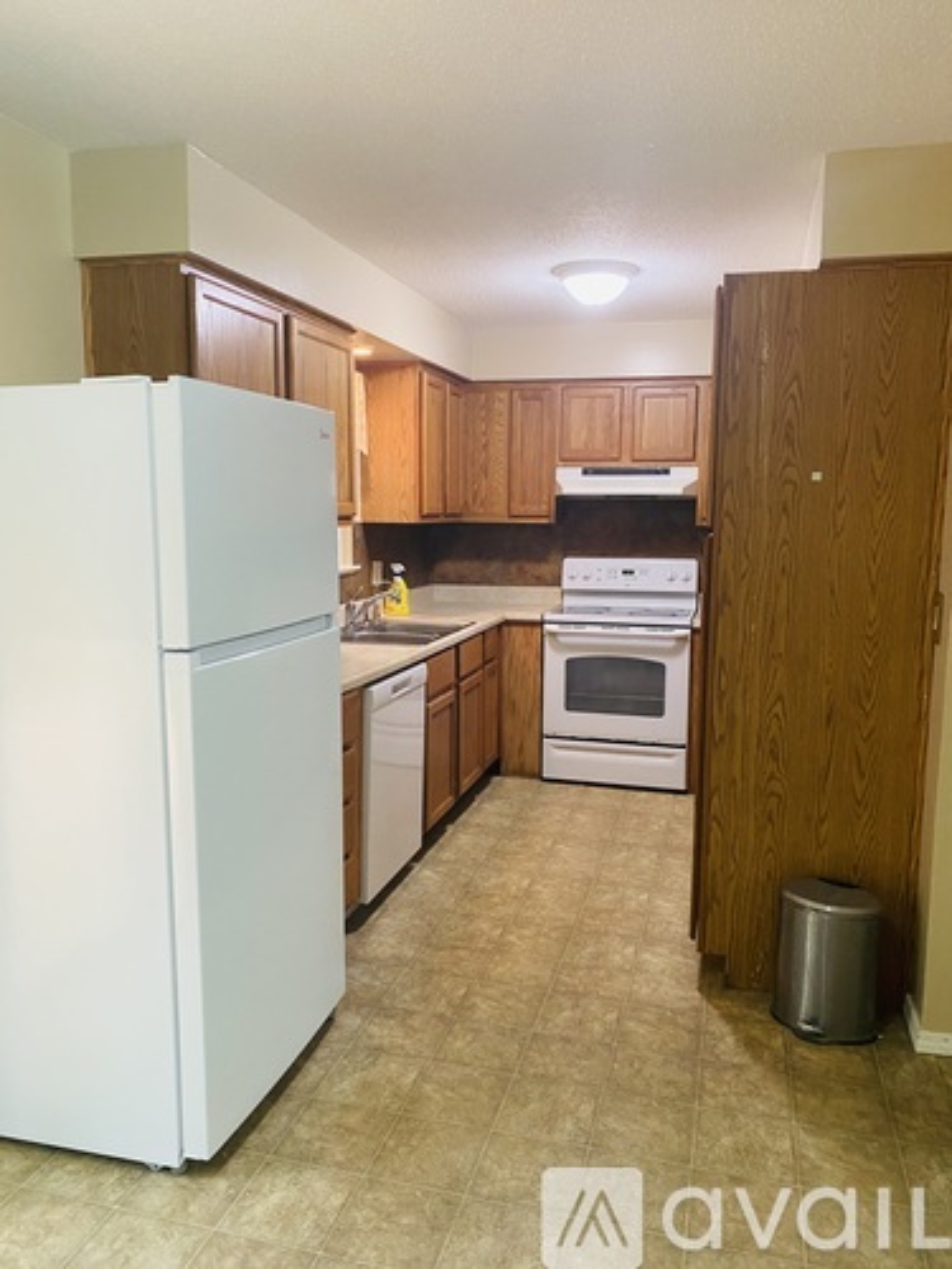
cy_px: 634
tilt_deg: -6.4
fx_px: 953
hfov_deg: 53.1
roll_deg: -1.2
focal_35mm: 26
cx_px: 476
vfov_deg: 67.3
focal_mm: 4.25
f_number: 1.8
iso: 250
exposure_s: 1/60
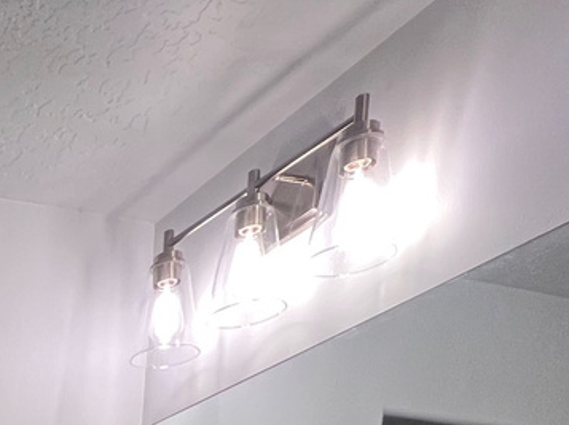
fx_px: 920
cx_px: -252
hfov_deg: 26.4
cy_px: 907
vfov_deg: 16.9
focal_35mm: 56
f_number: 1.8
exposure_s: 1/120
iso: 80
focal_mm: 1.57
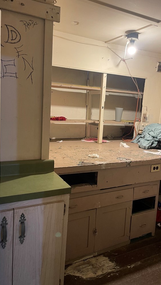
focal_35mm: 29
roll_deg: -4.3
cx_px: 94
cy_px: 140
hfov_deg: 40.1
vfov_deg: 66.0
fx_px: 220
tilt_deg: -8.8
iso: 125
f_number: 1.6
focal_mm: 4.2
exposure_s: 1/60
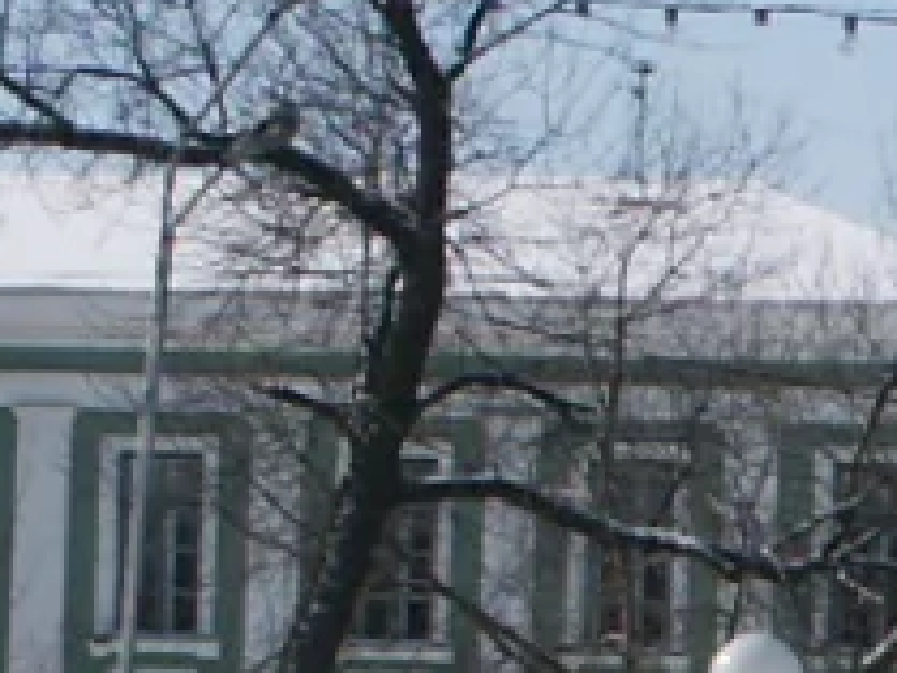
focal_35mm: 247
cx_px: 2086
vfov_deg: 6.0
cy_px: 844
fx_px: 6404
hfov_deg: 7.5
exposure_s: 1/500
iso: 64
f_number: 8
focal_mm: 8.96
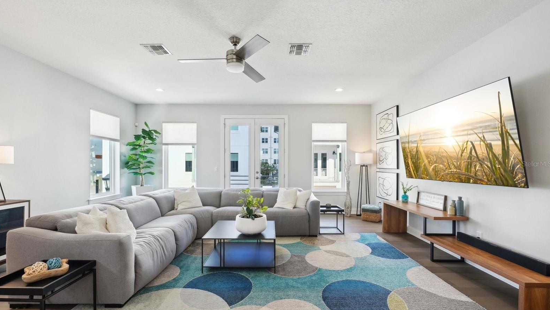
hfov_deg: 99.4
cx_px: 273
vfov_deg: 67.0
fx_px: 233
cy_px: 164
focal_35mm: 16
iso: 500
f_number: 8
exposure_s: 1/80
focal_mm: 15
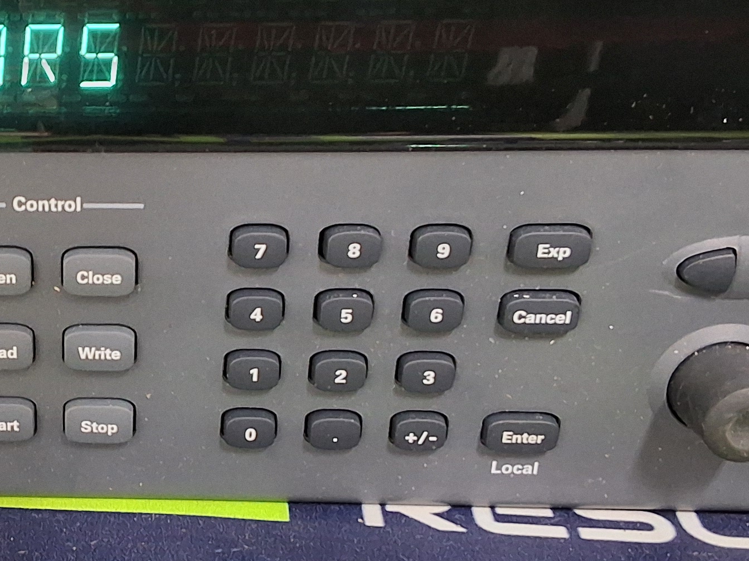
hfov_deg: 27.3
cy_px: 316
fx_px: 1471
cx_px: 36
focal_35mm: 68
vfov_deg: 21.6
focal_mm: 2.91
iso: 320
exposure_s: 1/20
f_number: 1.9
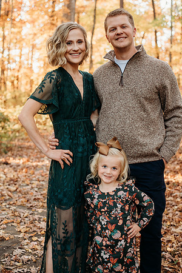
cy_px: 136
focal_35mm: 50
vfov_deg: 39.6
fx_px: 379
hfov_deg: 27.0
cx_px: 91
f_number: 2.8
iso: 800
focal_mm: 50
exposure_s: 1/160
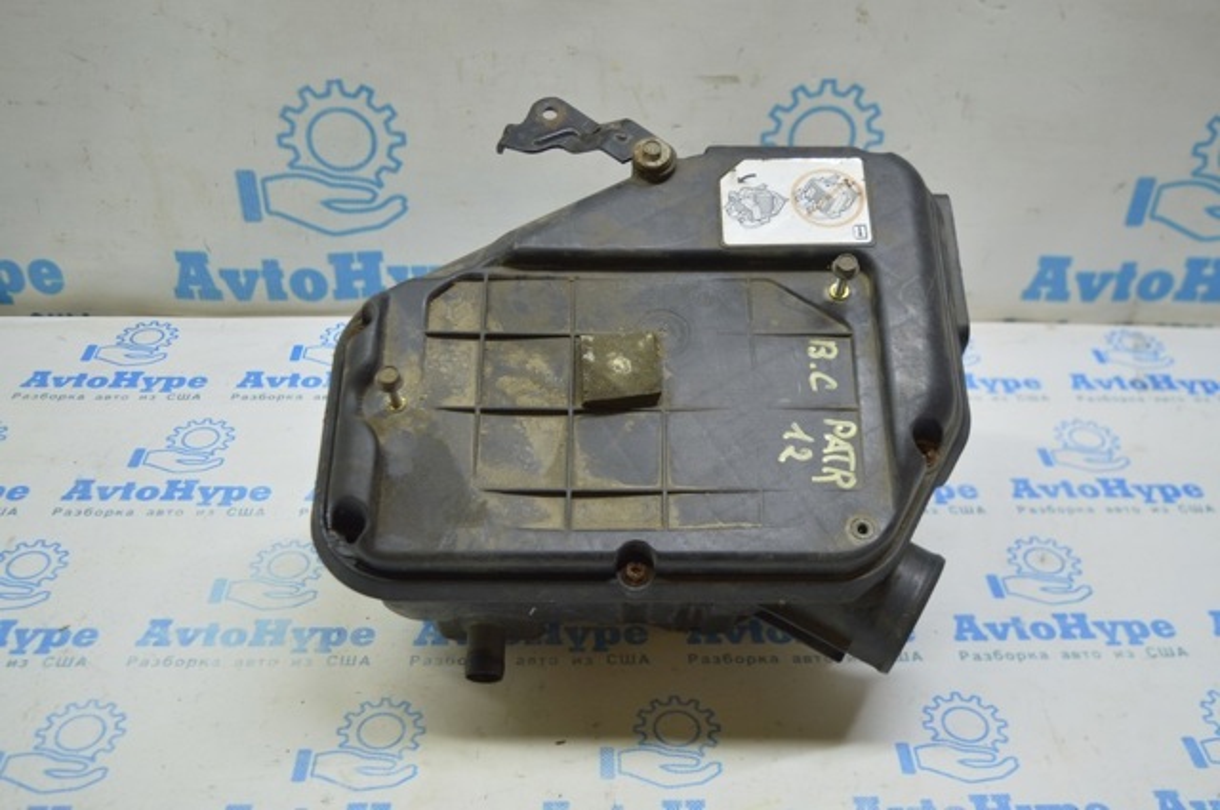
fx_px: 1218
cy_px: 405
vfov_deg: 36.8
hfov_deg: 53.2
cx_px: 610
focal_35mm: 36
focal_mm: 24
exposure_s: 1/40
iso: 400
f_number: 4
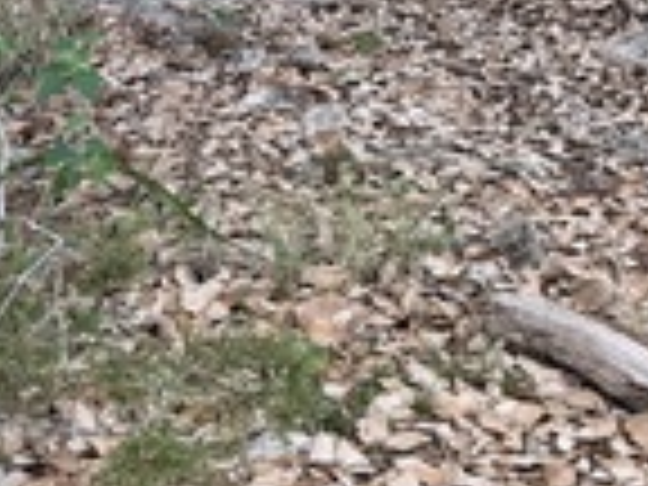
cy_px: -338
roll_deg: +2.0
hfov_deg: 17.9
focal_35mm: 107
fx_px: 2003
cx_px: 644
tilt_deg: +0.3
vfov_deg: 12.8
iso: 100
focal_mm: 6.76
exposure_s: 1/251
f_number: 1.78
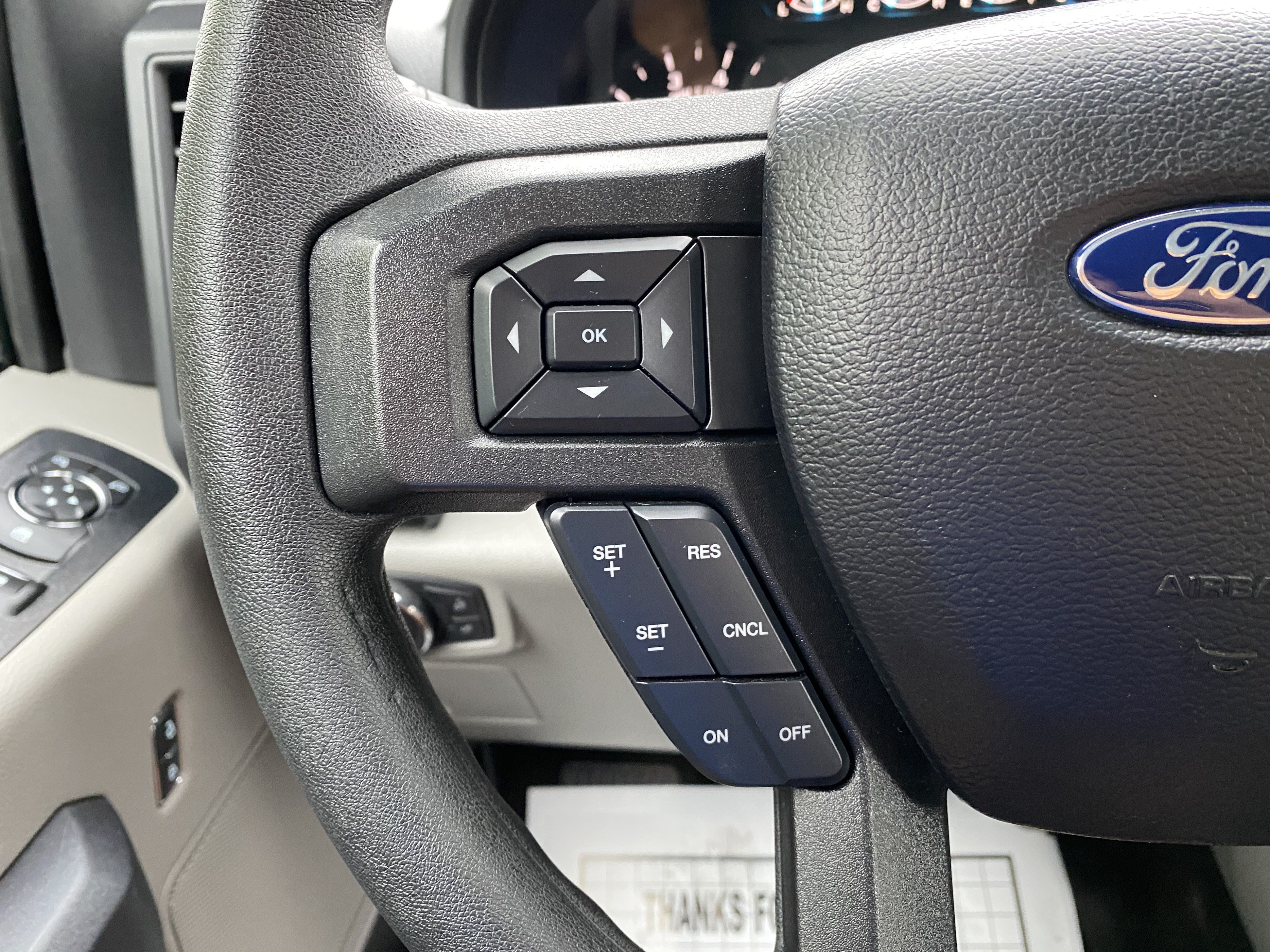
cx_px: 650
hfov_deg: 65.3
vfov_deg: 51.3
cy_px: 462
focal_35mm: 27
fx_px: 991
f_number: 1.8
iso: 320
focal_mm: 4.25
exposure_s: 1/60
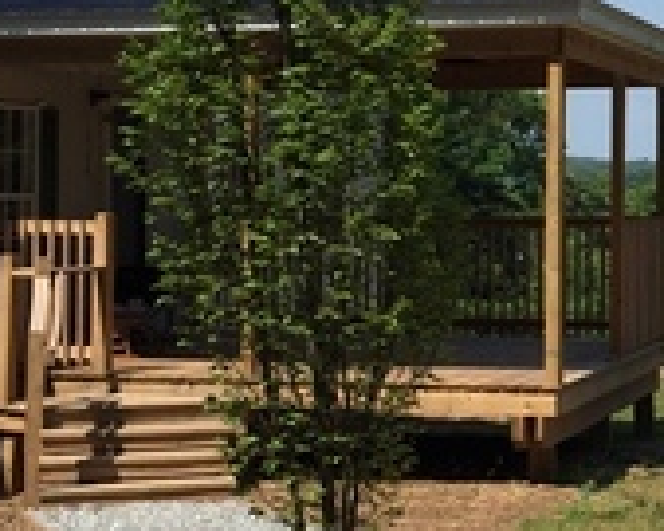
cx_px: 892
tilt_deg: +0.1
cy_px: 195
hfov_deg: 16.2
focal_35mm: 112
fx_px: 2200
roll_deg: +0.4
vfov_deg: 13.7
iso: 32
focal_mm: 4.15
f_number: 2.2
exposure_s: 1/2326
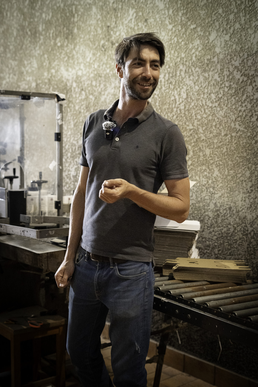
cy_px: 194
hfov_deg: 27.0
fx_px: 537
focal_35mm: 50
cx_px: 129
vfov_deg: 39.6
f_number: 3.2
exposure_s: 1/100
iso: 8000
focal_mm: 50
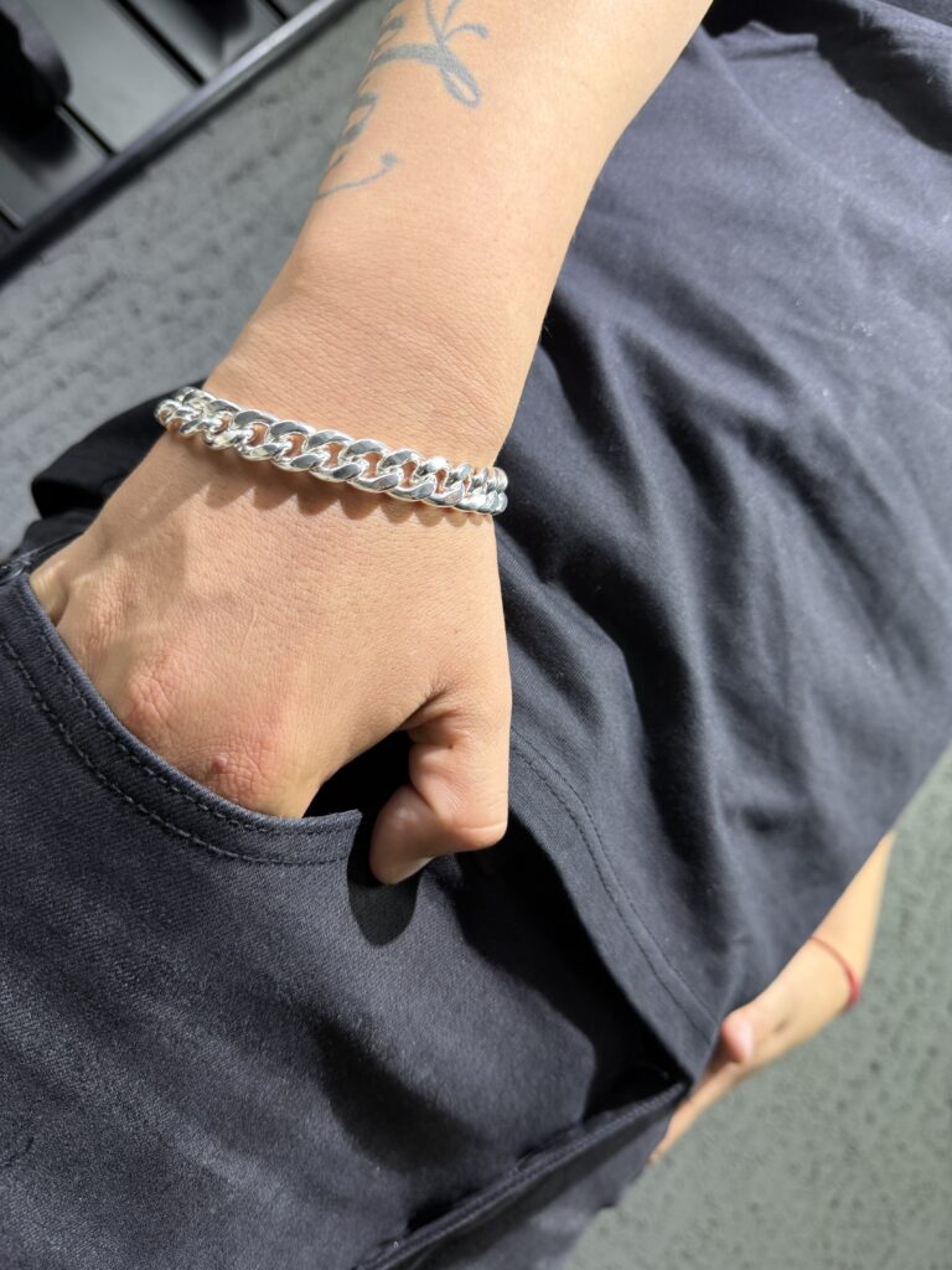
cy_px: 635
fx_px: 880
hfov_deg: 56.8
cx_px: 476
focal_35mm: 24
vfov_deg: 71.6
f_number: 1.78
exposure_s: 1/121
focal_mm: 6.76
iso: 160
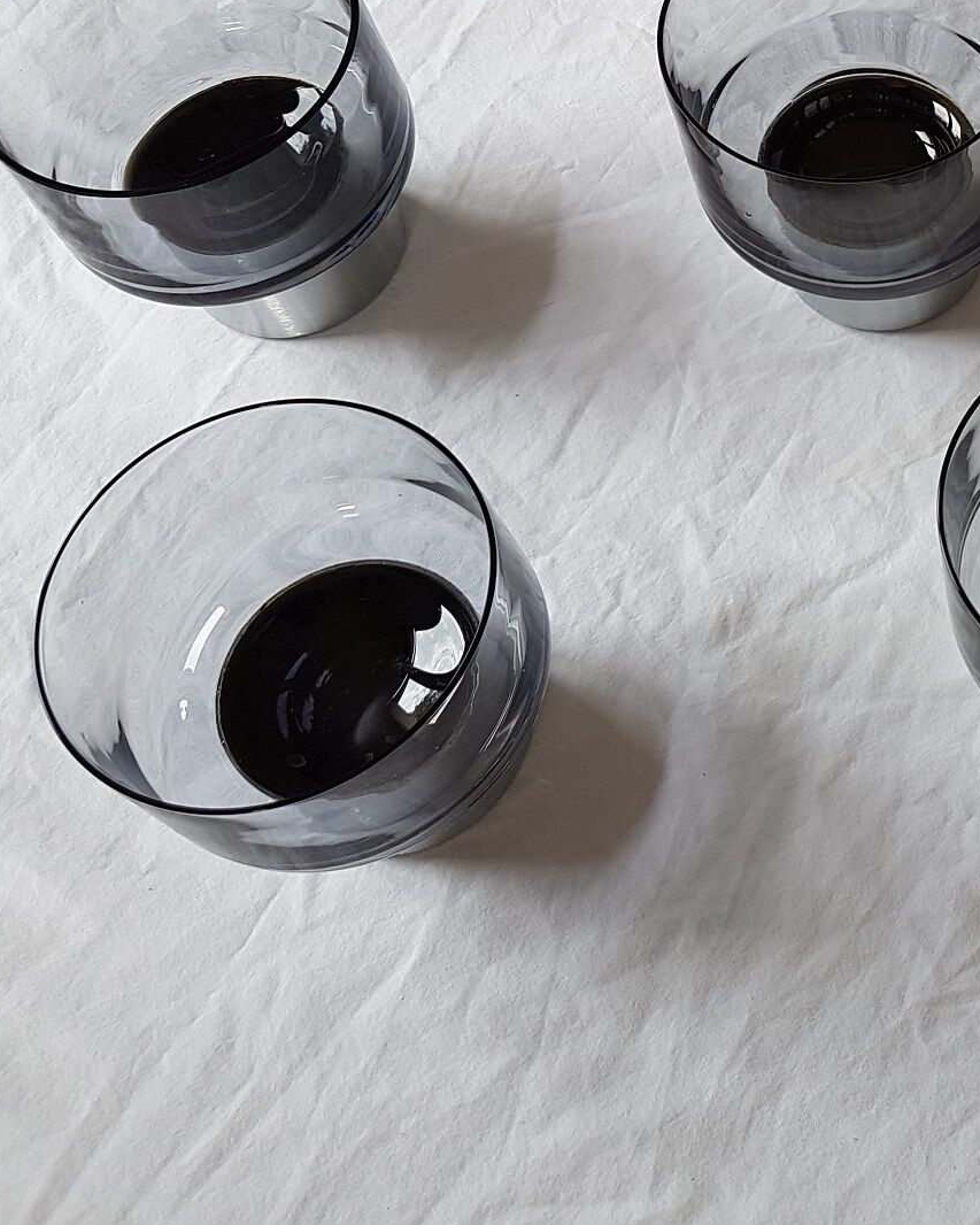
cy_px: 453
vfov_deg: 38.5
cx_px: 1113
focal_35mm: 48
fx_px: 1740
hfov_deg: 28.2
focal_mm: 4.2
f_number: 1.7
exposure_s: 1/114
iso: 40
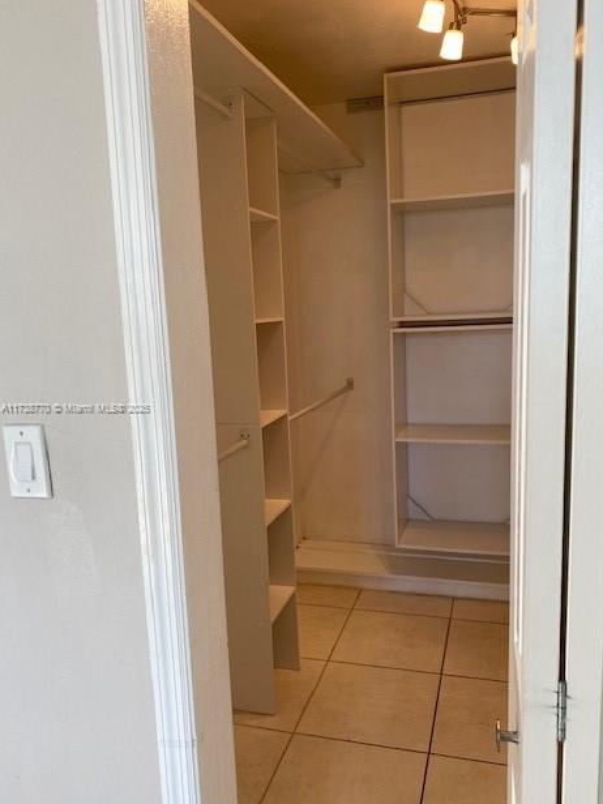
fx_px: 627
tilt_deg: -8.1
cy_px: 409
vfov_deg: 65.3
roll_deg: +2.0
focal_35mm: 27
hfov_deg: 51.3
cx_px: 312
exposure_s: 1/120
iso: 64
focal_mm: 4.25
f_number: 1.8
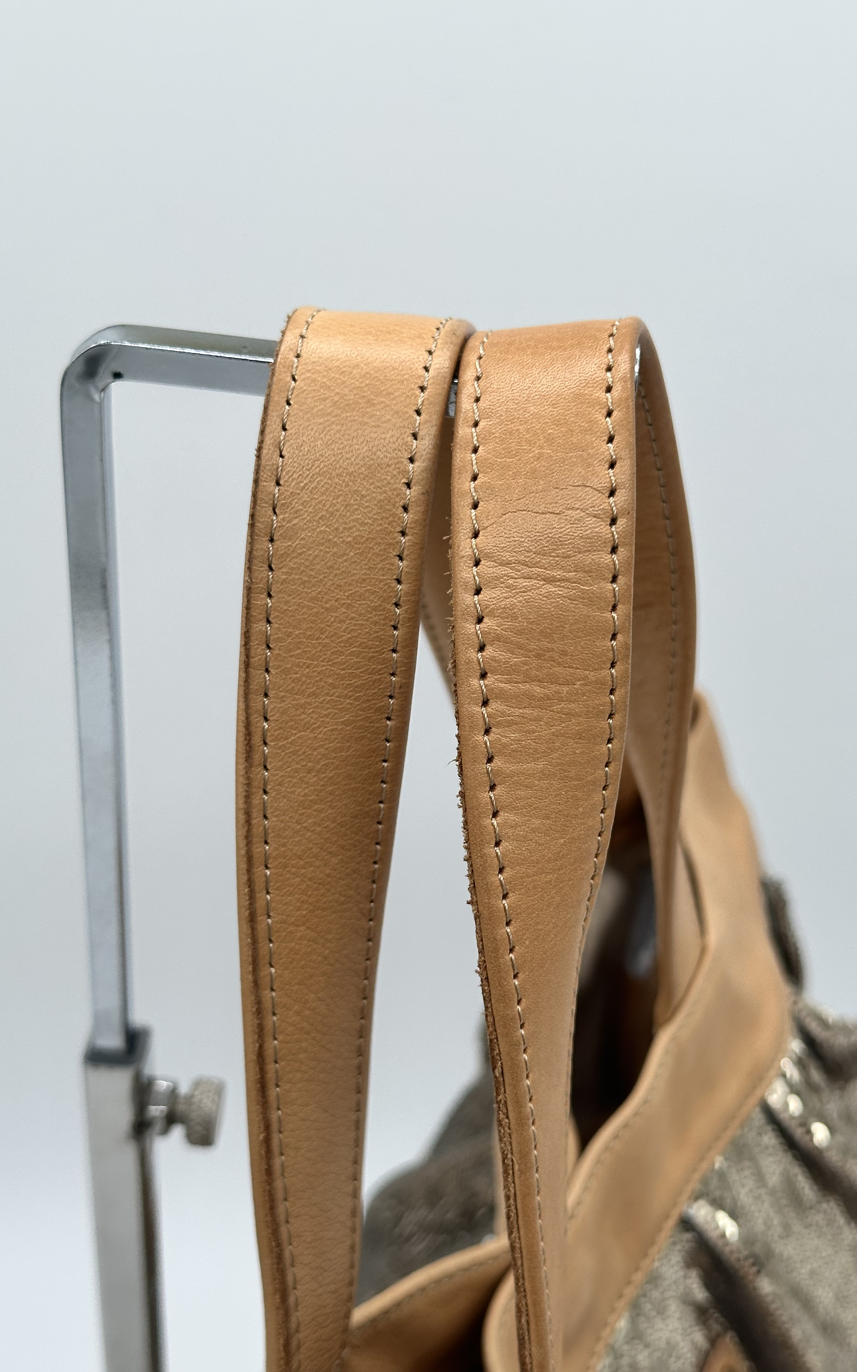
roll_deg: -3.2
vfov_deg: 39.6
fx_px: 1906
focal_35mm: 51
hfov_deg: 25.3
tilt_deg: -28.3
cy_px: 685
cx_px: 484
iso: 64
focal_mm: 6.86
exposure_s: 1/571
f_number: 1.78
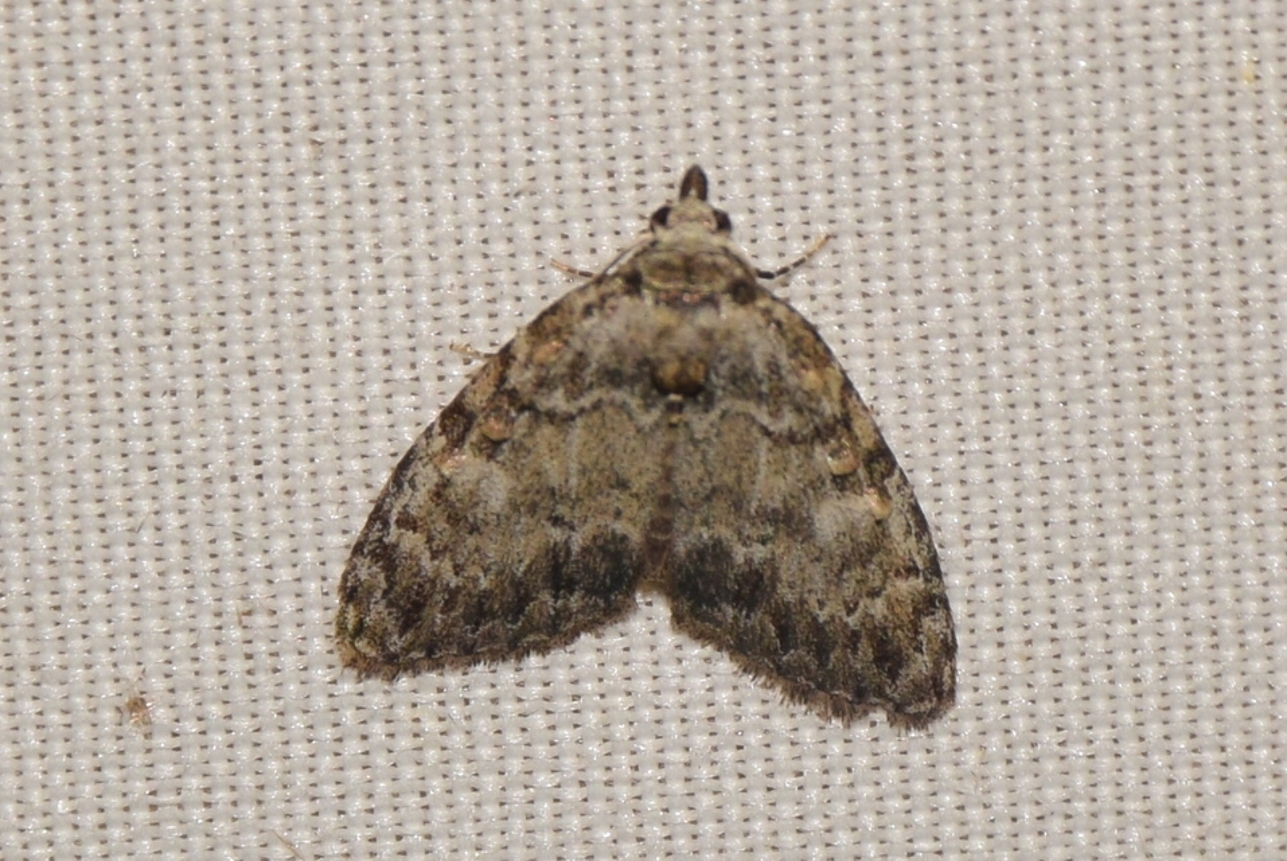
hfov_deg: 10.5
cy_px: 430
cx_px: 644
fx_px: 6977
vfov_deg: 7.1
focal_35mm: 195
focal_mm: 130
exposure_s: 1/160
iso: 125
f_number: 10
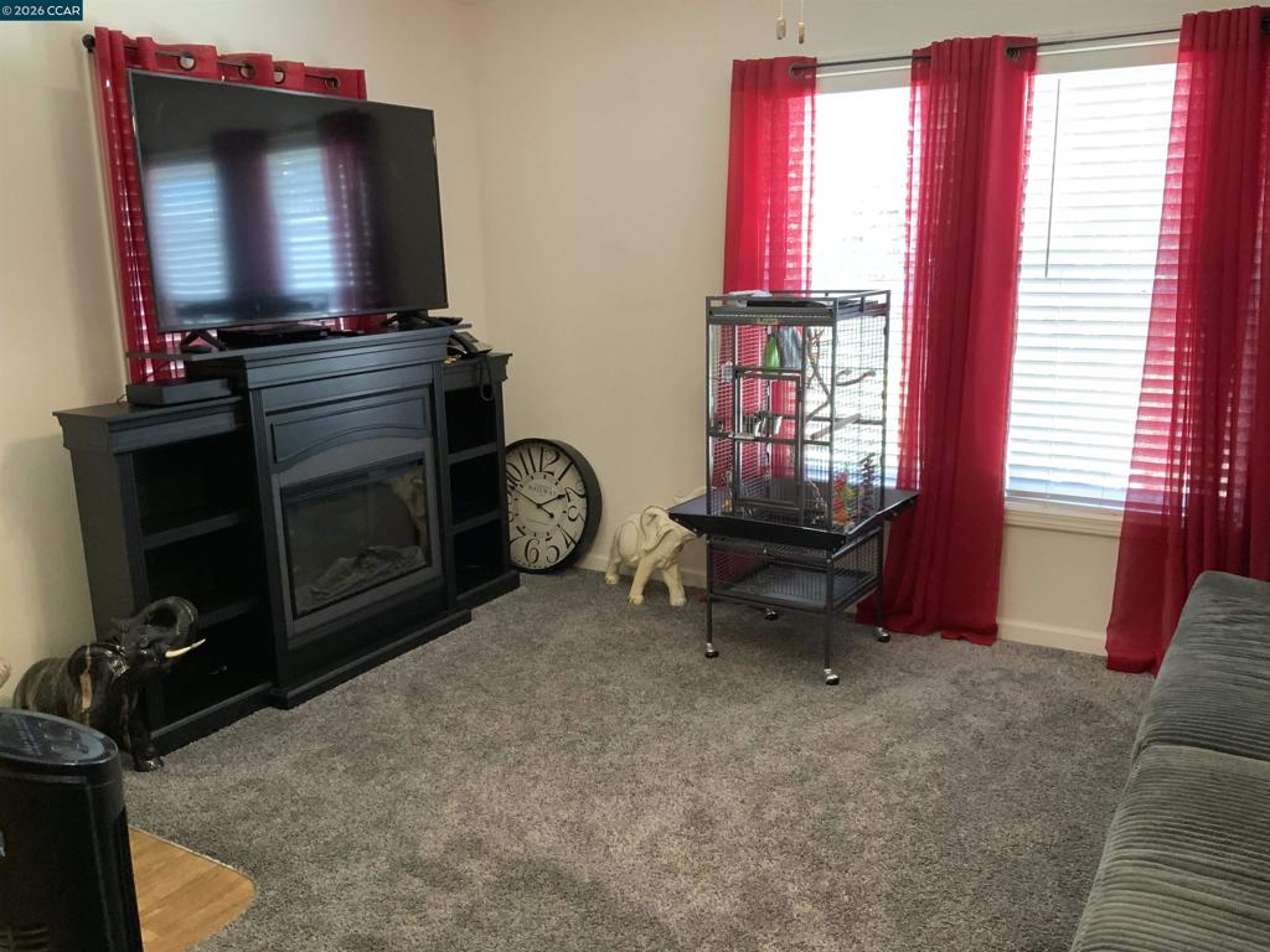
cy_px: 476
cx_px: 635
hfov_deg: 61.7
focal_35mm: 29
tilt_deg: -13.9
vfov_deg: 48.2
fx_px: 1064
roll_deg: +1.6
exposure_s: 1/40
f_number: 1.8
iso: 200
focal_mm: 3
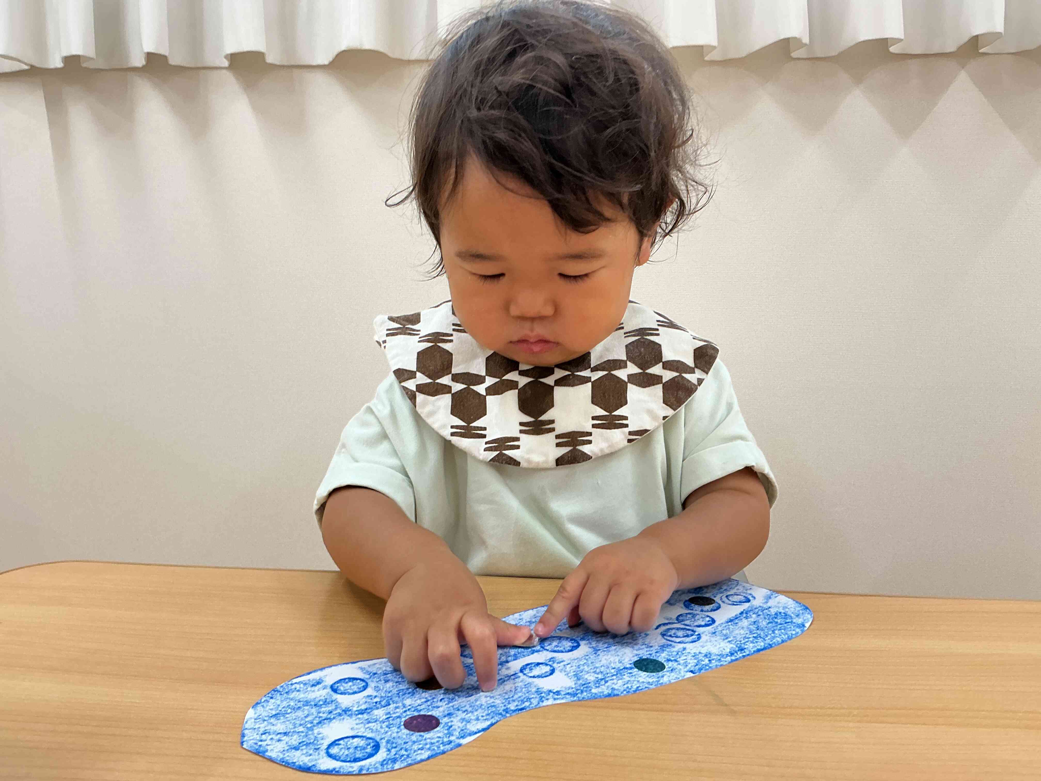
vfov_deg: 48.2
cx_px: 520
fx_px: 872
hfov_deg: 61.7
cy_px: 390
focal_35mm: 29
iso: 32
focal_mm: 3
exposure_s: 1/60
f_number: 1.8
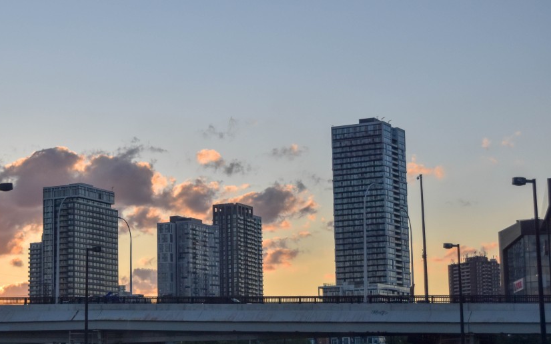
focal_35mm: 76
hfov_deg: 27.0
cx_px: 201
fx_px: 1141
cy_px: 219
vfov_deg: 17.1
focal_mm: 38
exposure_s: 1/1000
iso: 400
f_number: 4.8
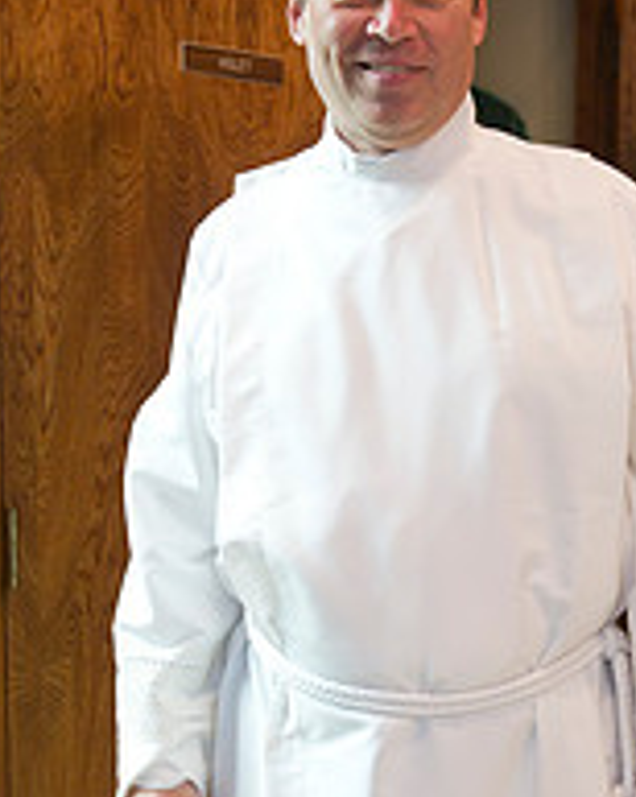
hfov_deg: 21.8
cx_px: 390
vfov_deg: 27.1
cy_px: 479
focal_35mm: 70
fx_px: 1650
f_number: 2.8
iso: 2000
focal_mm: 32
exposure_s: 1/100
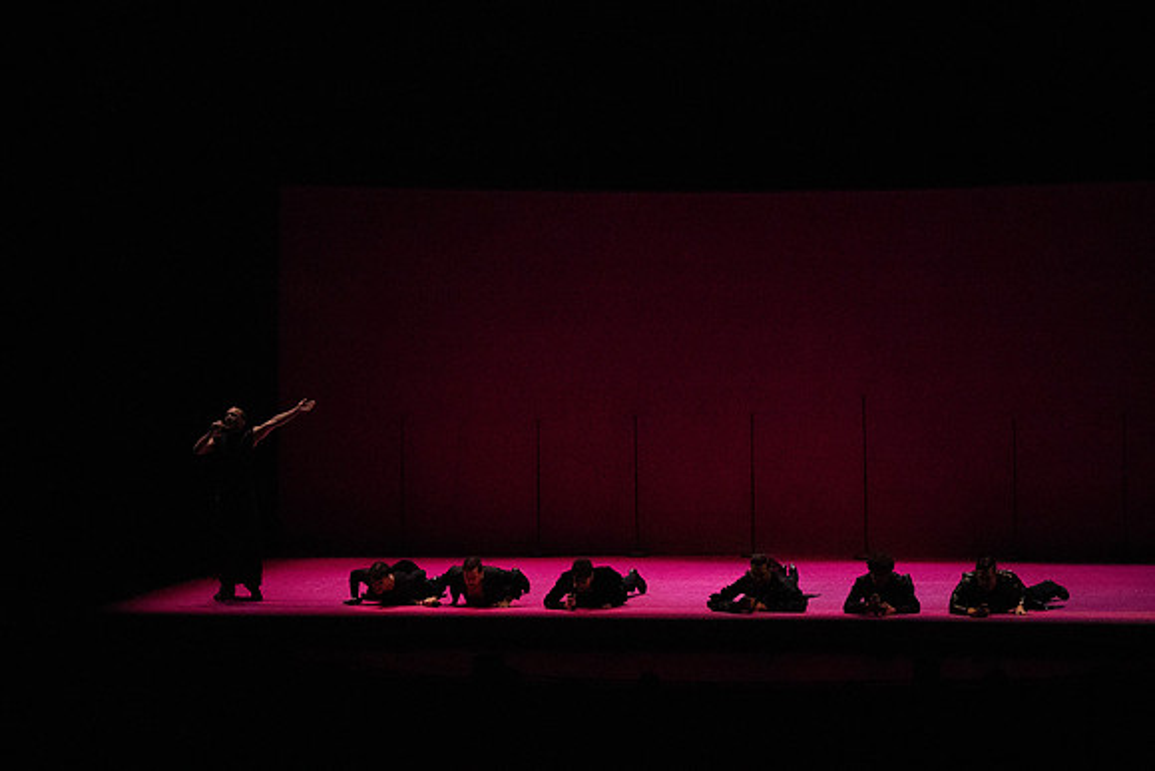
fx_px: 3883
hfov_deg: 16.9
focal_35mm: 121
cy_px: 386
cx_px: 578
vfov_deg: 11.3
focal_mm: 121
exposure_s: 1/400
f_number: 10
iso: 25600
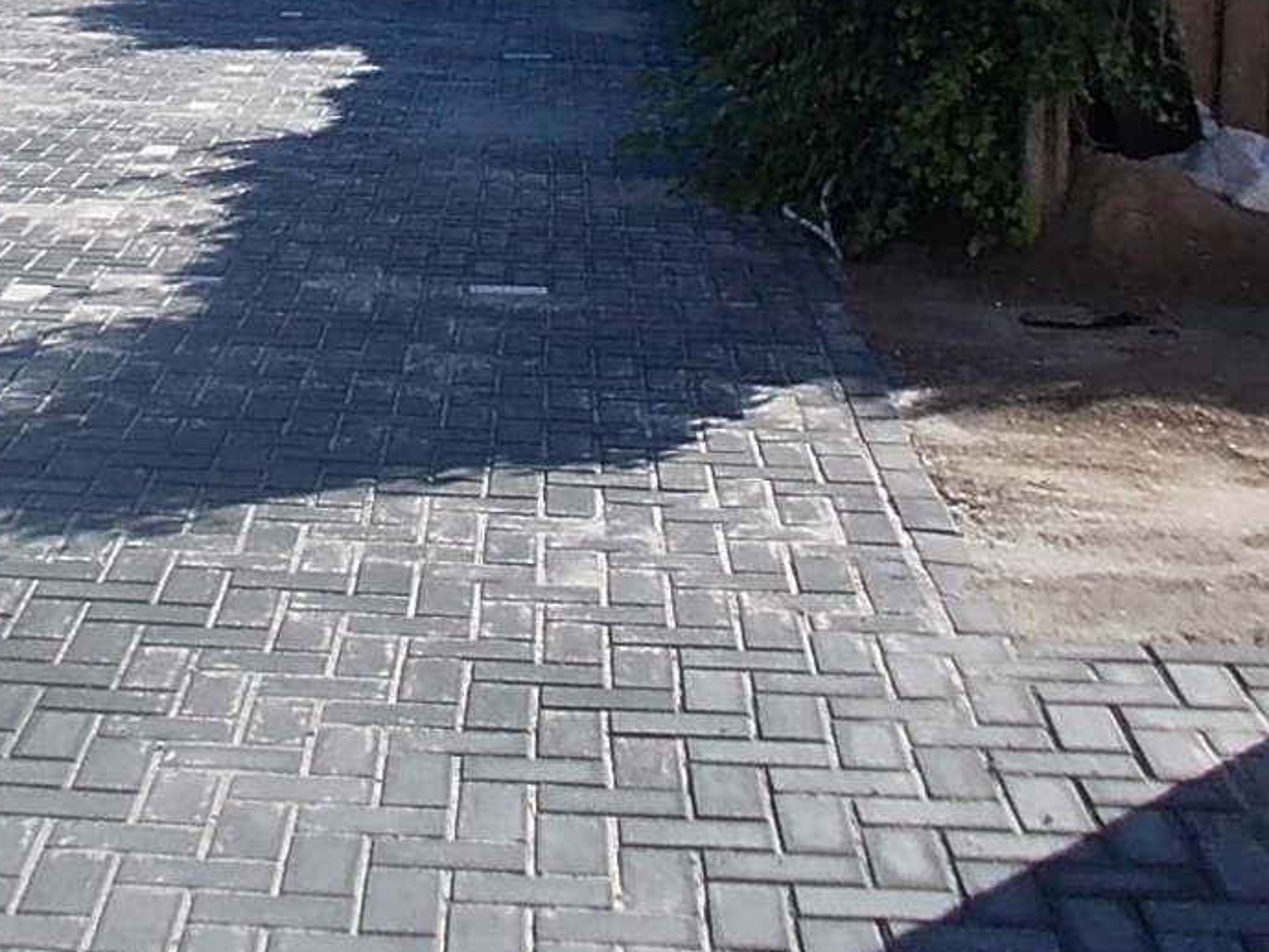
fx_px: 2860
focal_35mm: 78
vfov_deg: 18.2
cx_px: 151
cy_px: -99
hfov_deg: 24.4
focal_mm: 4
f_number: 5.4
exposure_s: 1/250
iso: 80
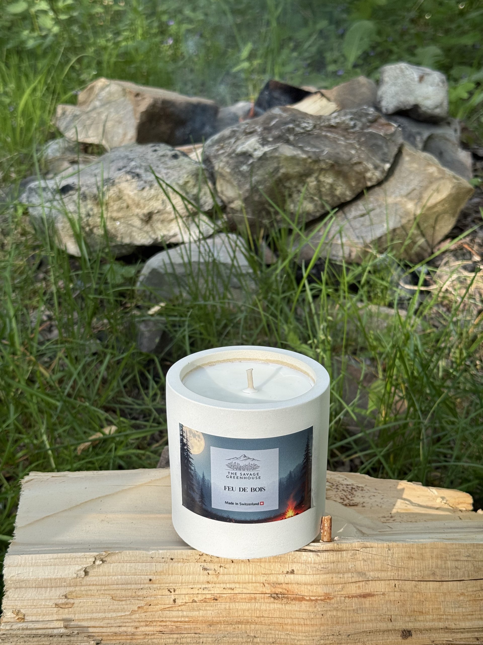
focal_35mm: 48
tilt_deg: -21.4
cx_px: 242
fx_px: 893
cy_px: 322
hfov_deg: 30.3
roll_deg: +0.4
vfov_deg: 39.7
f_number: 1.78
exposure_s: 1/975
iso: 64
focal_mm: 6.76
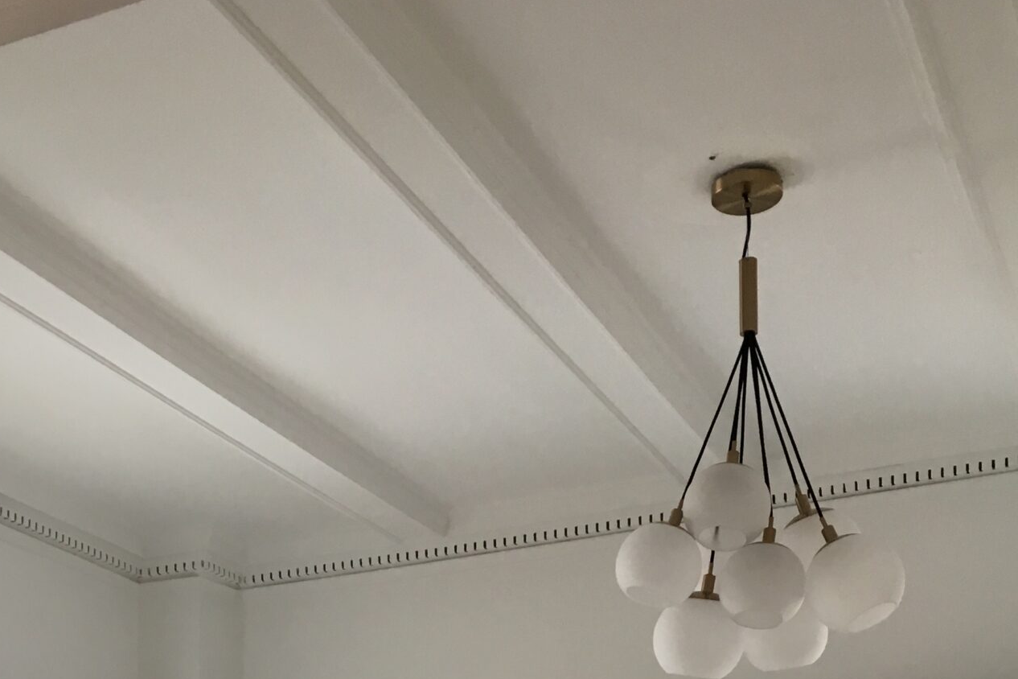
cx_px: 388
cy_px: 986
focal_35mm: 61
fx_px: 1725
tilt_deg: +2.4
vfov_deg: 19.7
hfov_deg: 32.7
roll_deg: -0.1
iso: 32
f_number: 2.2
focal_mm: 4.15
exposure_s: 1/30
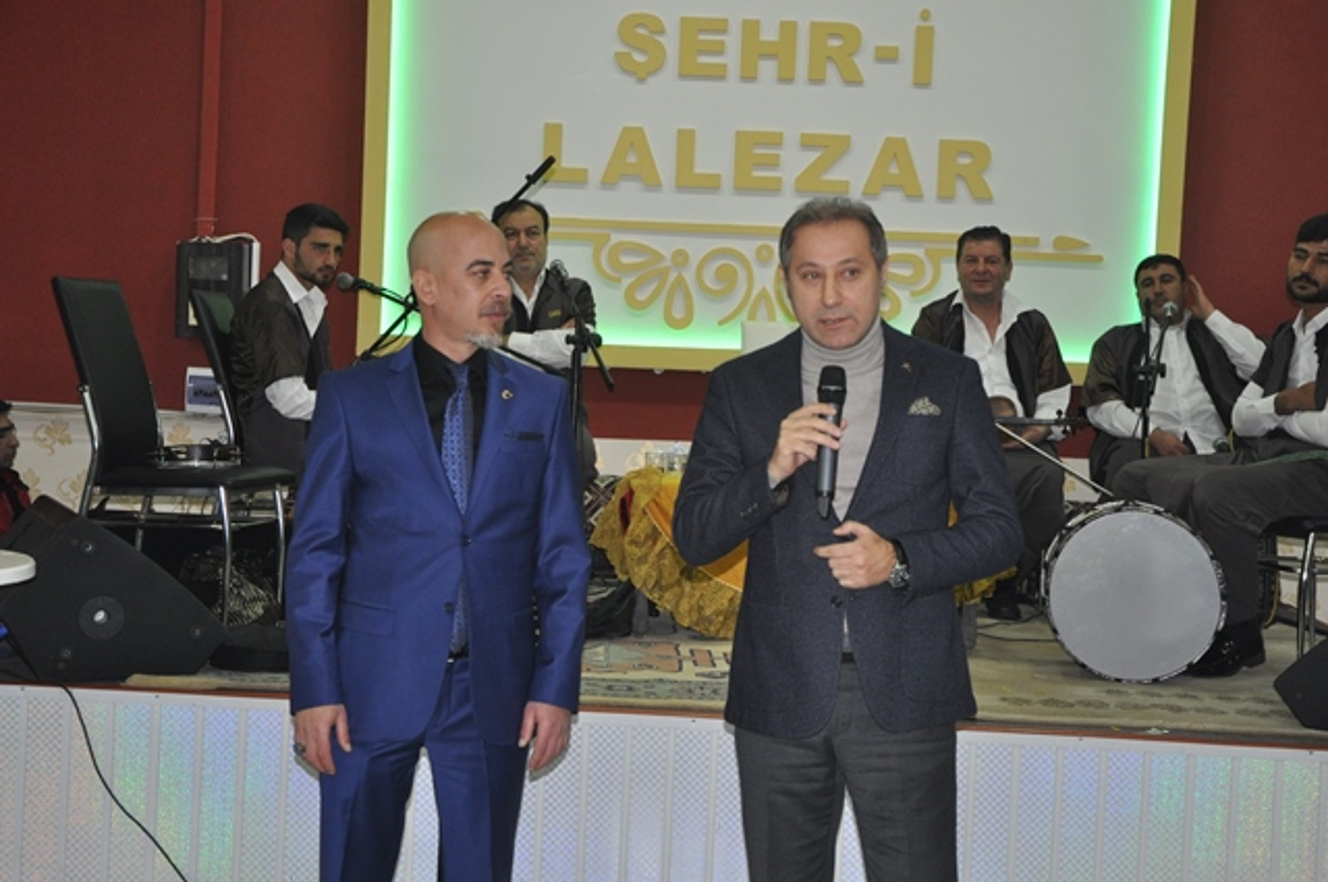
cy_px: 441
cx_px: 664
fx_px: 2100
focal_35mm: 57
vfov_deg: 23.7
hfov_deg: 35.1
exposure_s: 1/60
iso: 800
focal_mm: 38
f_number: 4.2
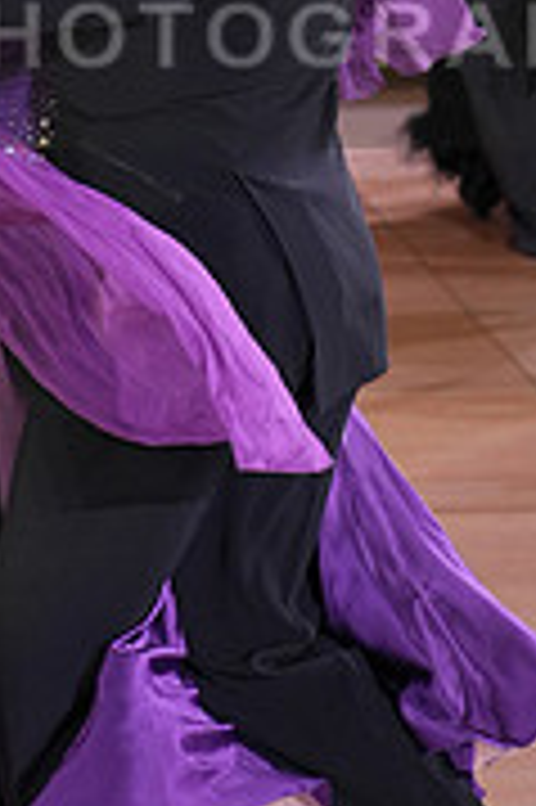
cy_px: 0
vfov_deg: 12.5
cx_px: 182
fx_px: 3625
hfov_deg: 8.5
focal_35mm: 162
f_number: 3.5
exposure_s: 1/400
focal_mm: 50
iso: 1600
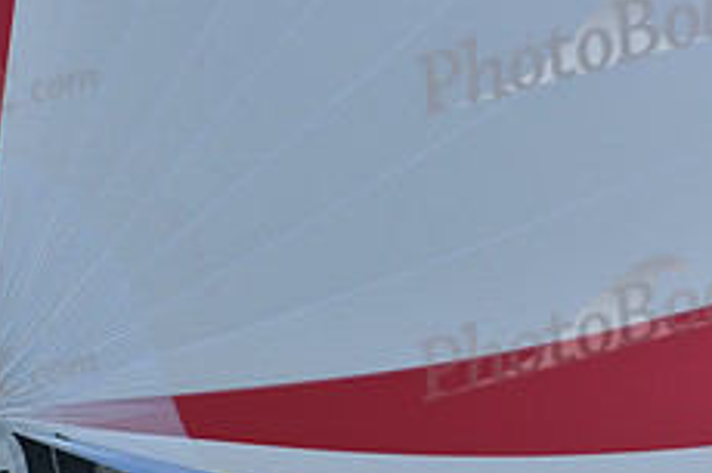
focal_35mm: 492
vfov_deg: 2.8
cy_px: 524
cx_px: 260
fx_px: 9723
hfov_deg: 4.2
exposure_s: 1/1250
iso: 250
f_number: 7.1
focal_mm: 195
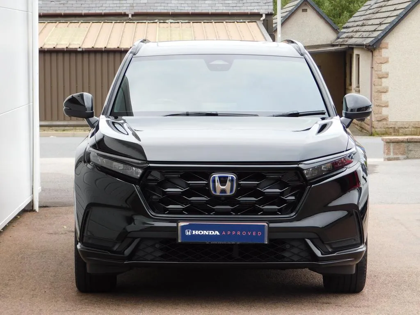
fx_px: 1626
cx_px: 210
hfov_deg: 14.7
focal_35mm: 134
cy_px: 158
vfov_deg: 11.1
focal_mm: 23.7
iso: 125
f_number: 5
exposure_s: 1/160
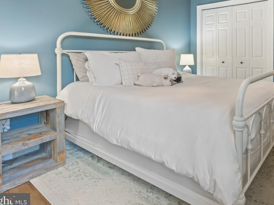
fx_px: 182
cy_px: 54
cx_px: 214
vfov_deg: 56.3
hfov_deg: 67.9
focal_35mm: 23
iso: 2000
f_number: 5.6
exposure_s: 1/25
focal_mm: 14
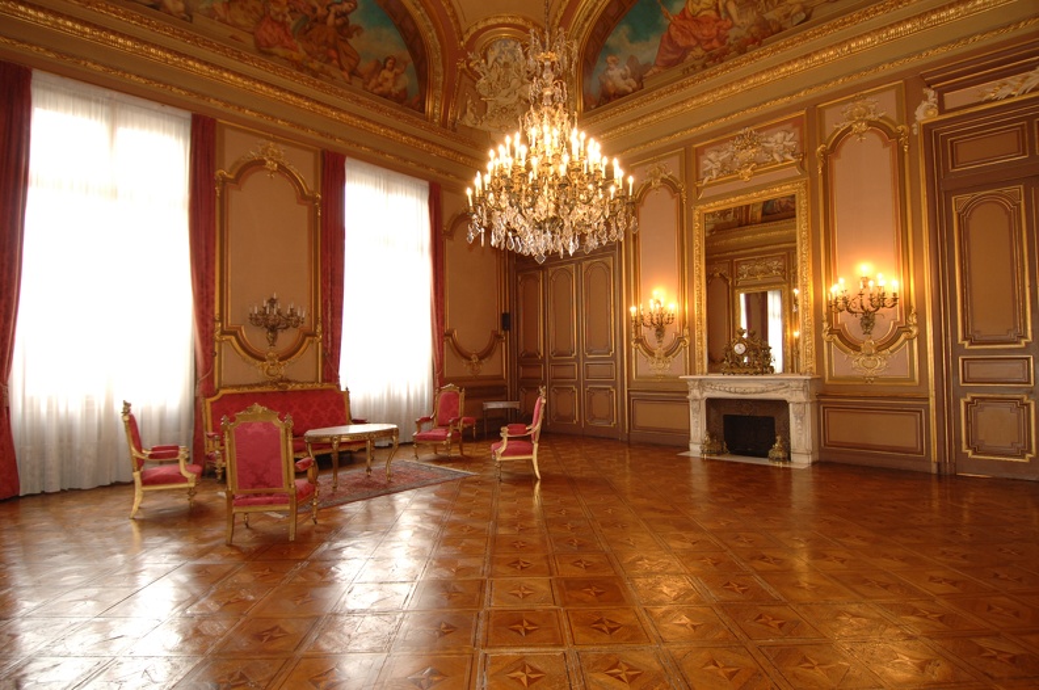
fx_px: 519
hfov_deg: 90.1
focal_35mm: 18
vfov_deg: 67.2
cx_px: 520
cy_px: 345
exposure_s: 1/30
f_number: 5
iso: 400
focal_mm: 12
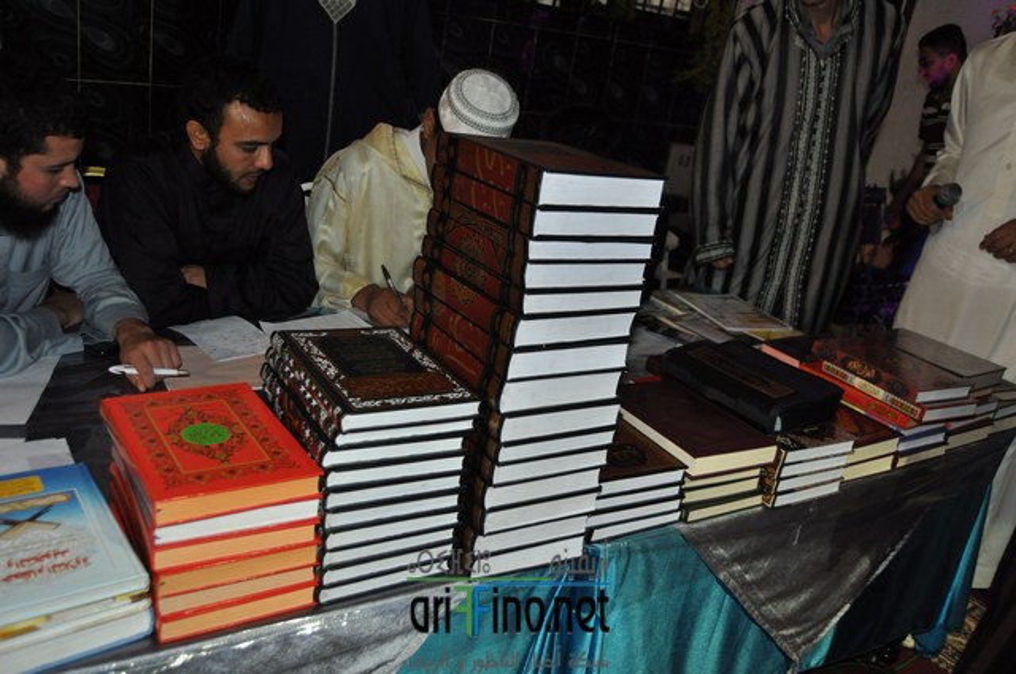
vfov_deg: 43.5
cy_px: 337
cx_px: 508
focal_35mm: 30
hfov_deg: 62.0
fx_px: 846
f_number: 3.5
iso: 800
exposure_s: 1/60
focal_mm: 20
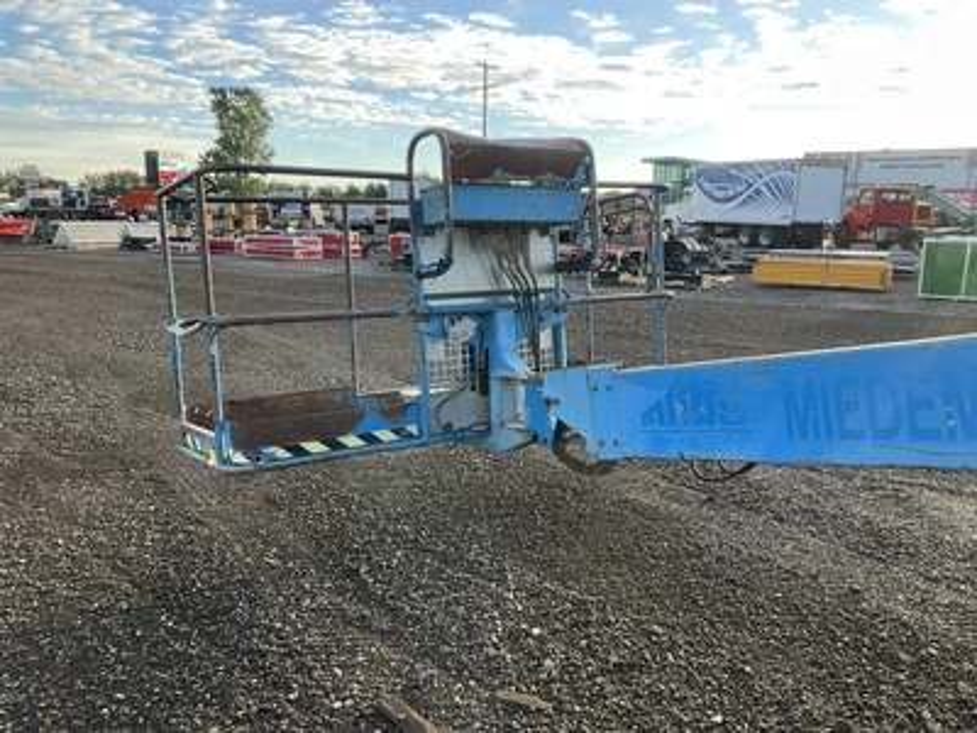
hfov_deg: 61.7
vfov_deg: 48.2
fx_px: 818
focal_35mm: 29
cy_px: 366
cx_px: 488
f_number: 1.8
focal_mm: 3
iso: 20
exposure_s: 1/203
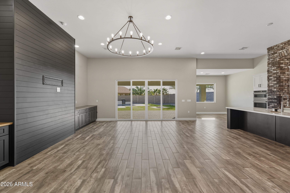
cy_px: 96
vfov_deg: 81.2
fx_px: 113
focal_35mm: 14
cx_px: 145
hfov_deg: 104.3
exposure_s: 1/80
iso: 200
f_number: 8
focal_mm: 14
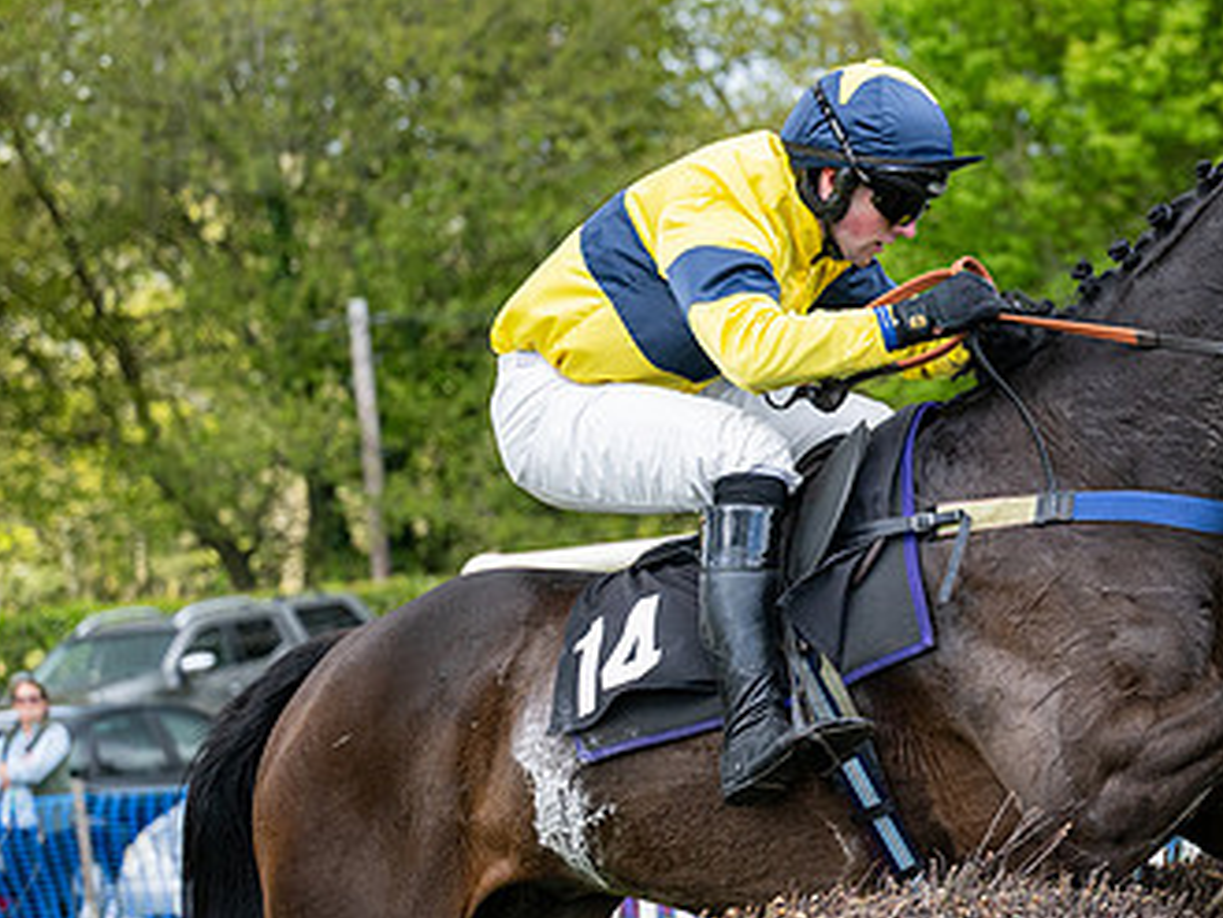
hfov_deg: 14.2
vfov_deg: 10.7
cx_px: 938
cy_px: 639
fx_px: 4877
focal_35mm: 138
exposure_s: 1/2500
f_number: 2.8
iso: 400
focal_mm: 70
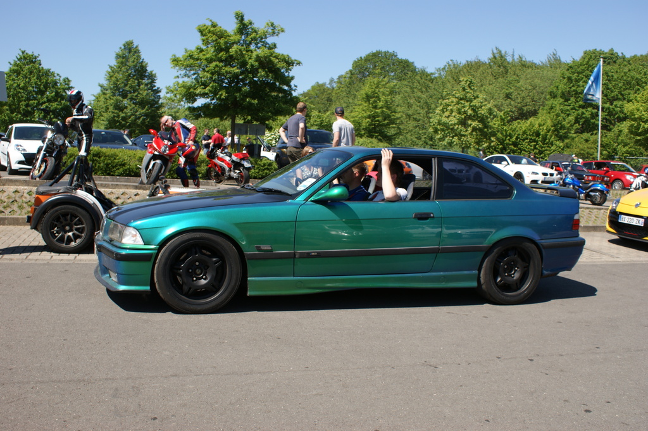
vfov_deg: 39.9
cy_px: 216
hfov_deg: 57.3
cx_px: 324
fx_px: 594
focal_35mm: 33
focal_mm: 22
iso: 100
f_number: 5.6
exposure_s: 1/320
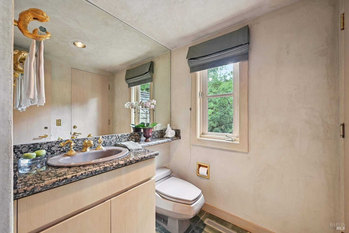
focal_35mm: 14
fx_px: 136
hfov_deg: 104.3
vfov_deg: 81.2
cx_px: 174
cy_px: 116
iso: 1600
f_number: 9
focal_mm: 14
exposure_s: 1/15
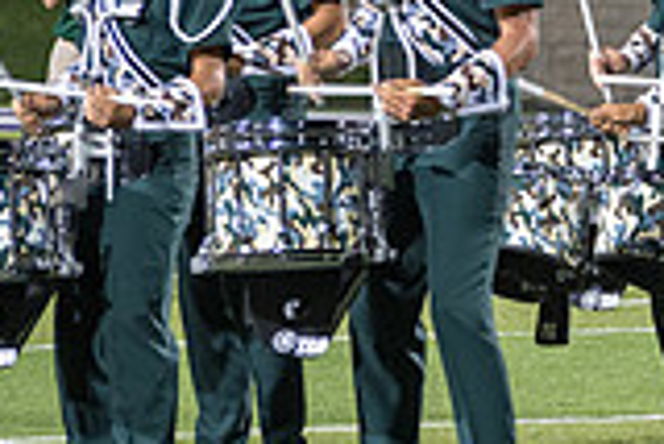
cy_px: 79
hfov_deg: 4.3
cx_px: 977
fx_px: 8880
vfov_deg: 2.9
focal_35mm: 481
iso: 2500
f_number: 4.8
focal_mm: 125
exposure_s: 1/160
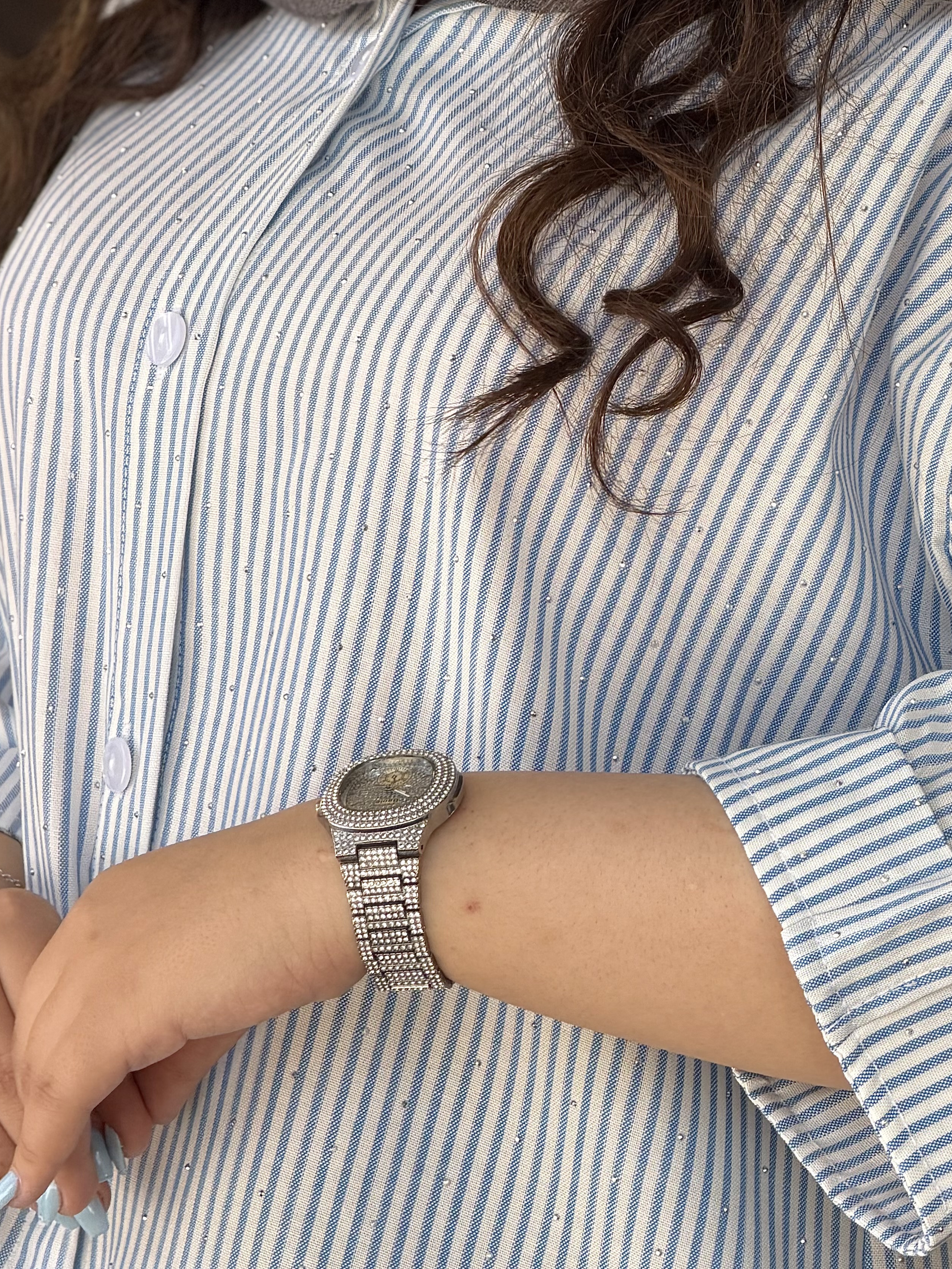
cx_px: 725
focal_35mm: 170
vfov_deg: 11.6
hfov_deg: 8.7
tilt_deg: +0.2
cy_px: 812
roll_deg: +0.6
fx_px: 6234
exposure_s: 1/100
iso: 32
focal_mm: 16.89
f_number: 2.8
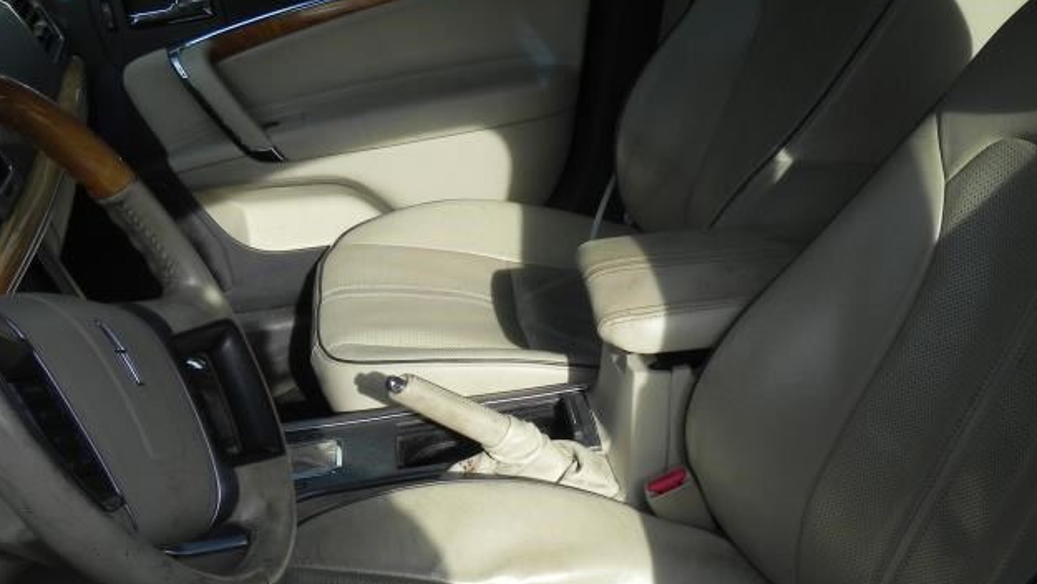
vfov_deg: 25.7
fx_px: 1265
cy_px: 430
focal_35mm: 46
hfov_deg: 44.2
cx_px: 644
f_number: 6.3
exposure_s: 1/250
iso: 160
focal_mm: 5.9
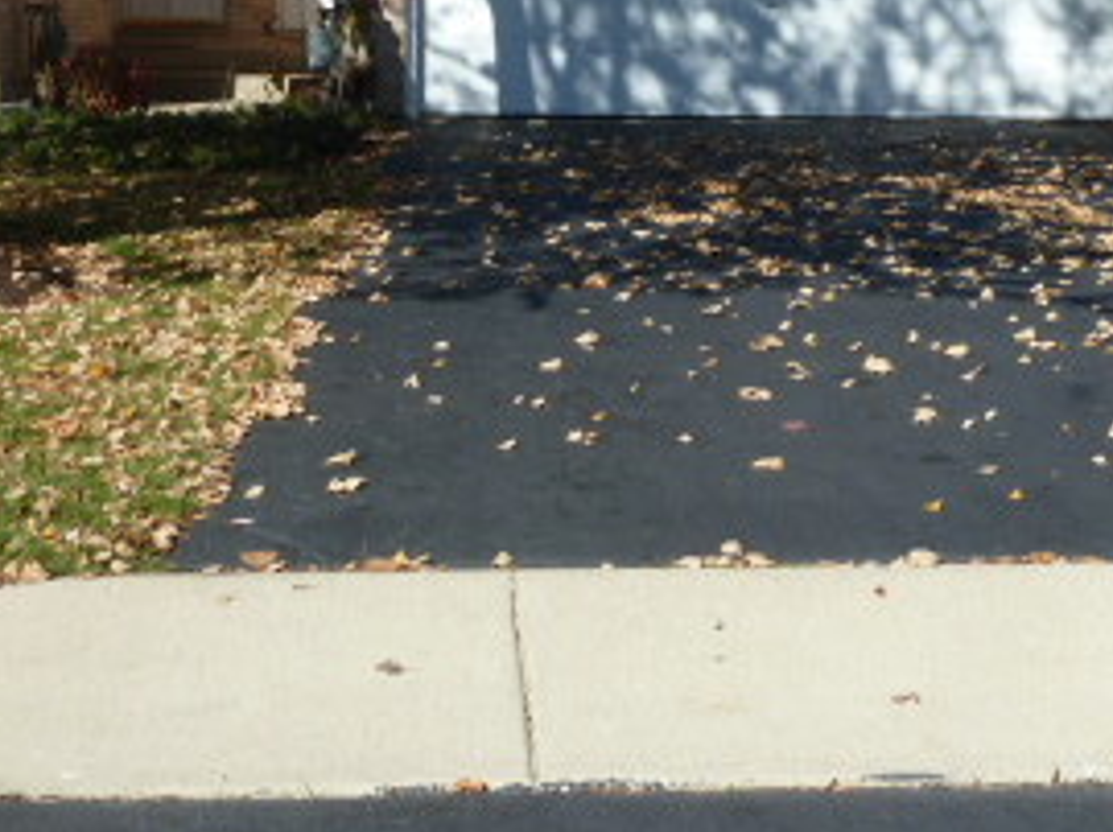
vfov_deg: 17.4
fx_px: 2666
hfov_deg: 23.5
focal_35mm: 83
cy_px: 25
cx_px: 721
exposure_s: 1/500
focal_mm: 5.7
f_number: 4.5
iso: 80
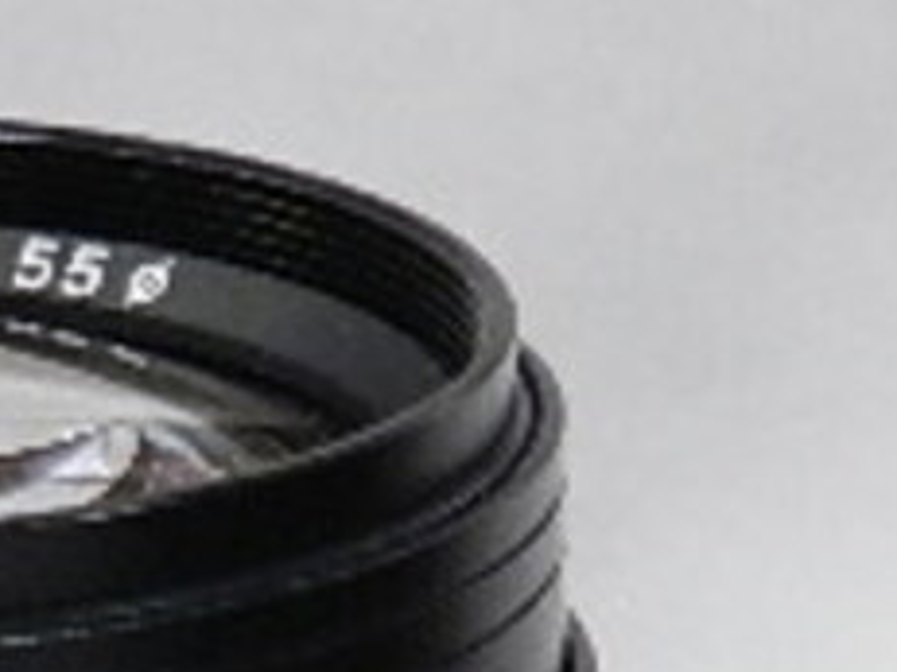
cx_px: -233
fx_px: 11292
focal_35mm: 436
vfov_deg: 3.4
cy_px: 1511
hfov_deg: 4.5
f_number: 4.4
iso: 800
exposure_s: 1/60
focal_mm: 14.9
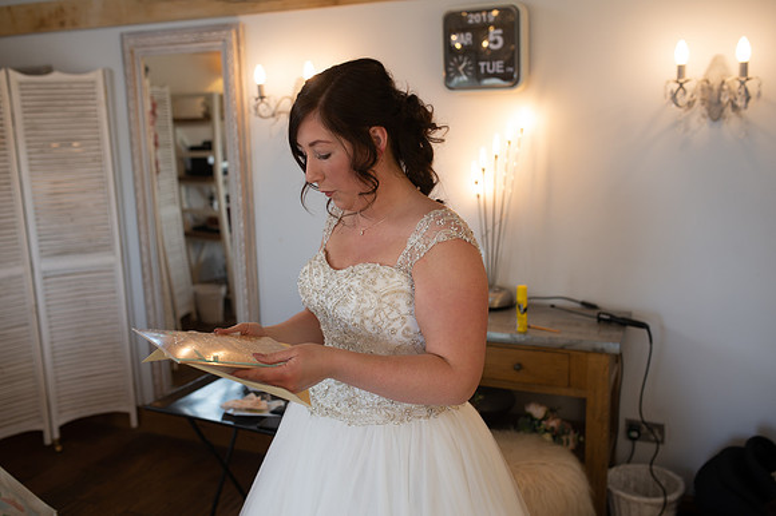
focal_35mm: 35
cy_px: 258
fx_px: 754
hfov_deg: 54.5
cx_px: 388
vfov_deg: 37.8
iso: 250
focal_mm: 35
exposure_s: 1/100
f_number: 3.2
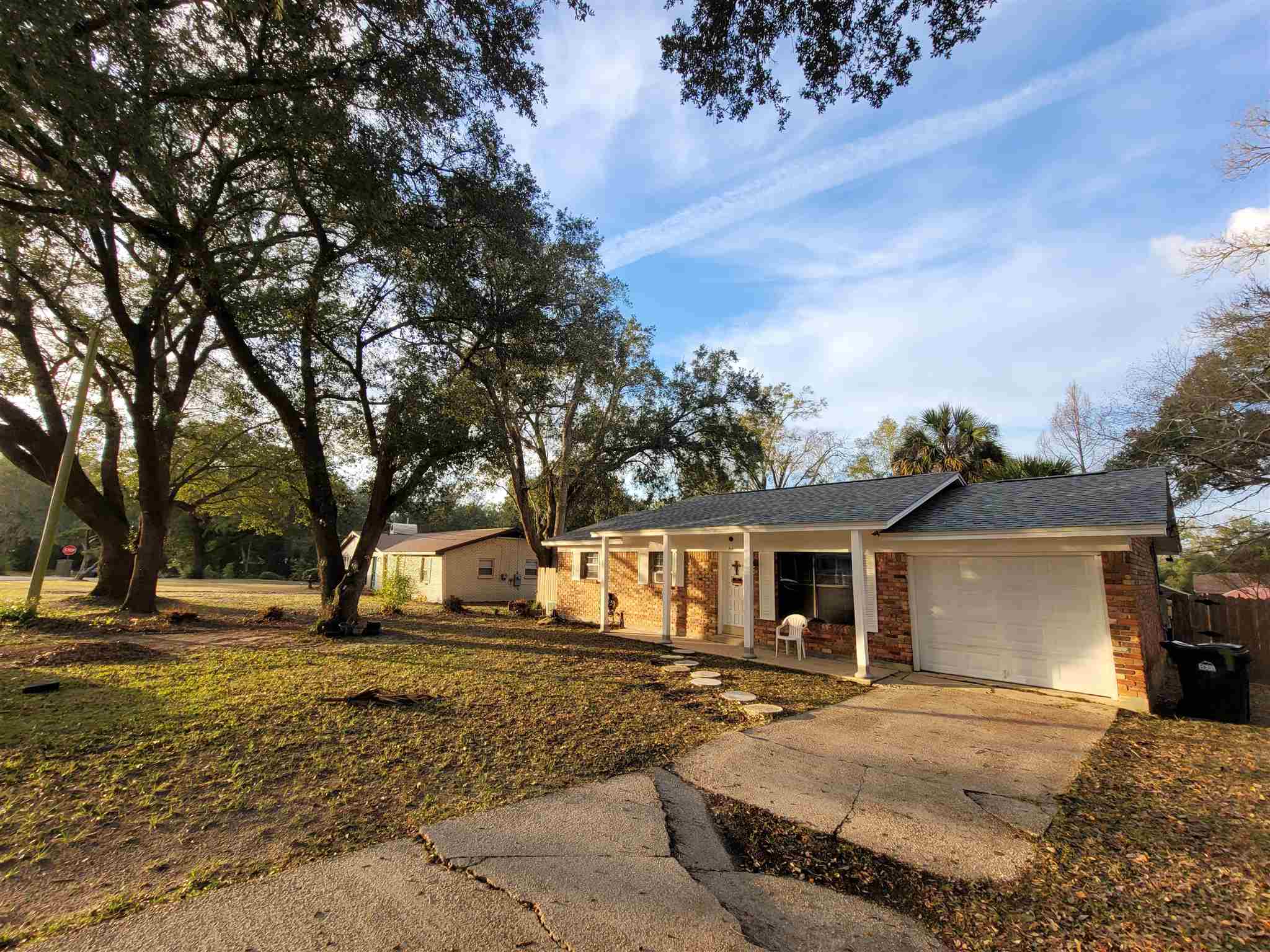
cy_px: 476
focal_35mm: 13
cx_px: 635
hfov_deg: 106.2
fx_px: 477
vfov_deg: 89.9
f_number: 2.2
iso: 64
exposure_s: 1/456
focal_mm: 2.2
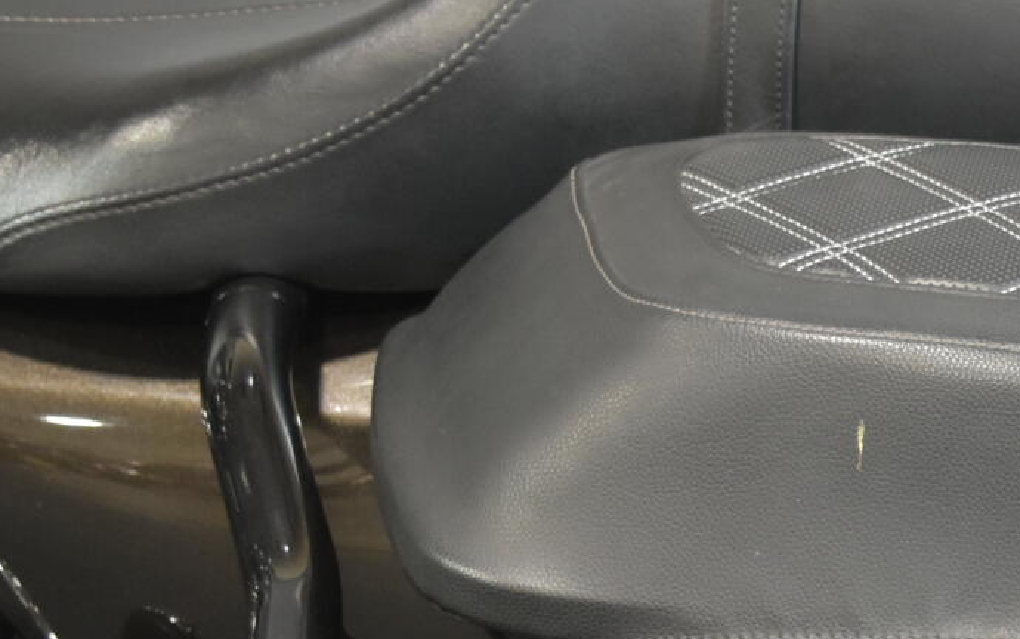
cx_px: 1277
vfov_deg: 10.1
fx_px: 3573
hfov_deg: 15.6
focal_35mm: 128
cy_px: 666
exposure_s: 1/15
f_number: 4.5
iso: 1600
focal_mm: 29
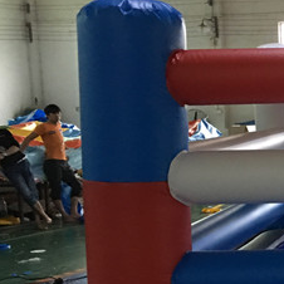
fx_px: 789
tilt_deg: -5.2
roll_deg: +0.0
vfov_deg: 20.3
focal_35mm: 85
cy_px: 199
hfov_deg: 17.7
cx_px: 460
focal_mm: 4.15
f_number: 2.2
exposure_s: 1/10
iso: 80
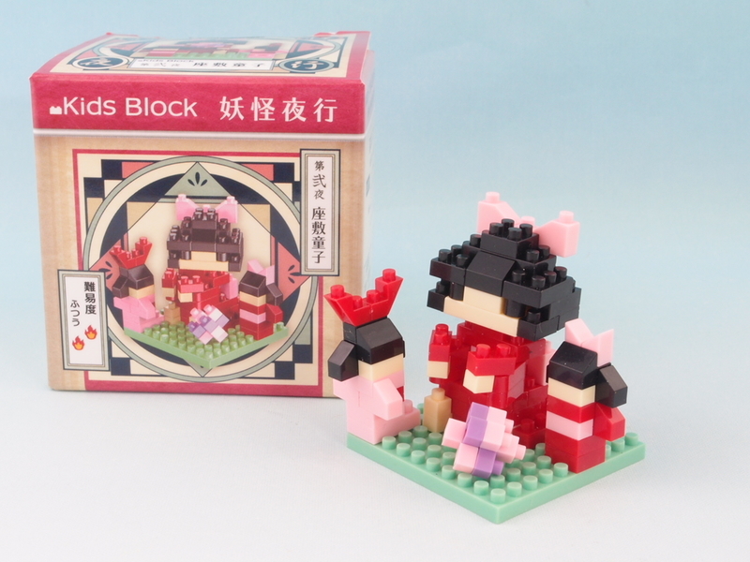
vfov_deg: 26.6
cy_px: 281
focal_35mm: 55
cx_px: 375
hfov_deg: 34.9
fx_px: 1192
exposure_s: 1.3
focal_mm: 11.84
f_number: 8
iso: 100
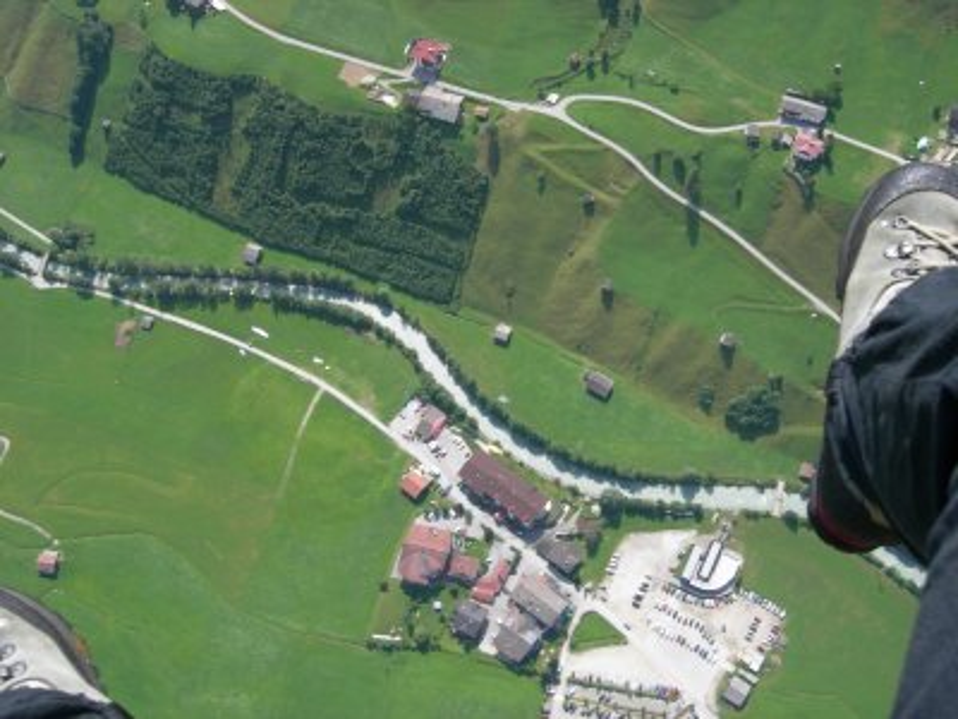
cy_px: 360
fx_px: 996
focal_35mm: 36
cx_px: 479
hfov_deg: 51.4
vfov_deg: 39.7
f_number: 6
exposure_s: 1/164
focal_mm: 7.5
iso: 64
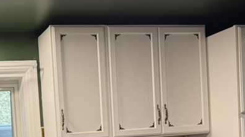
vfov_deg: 16.6
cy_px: 181
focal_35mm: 68
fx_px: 441
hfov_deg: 29.8
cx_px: 29
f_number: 1.78
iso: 200
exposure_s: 1/120
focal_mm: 6.76
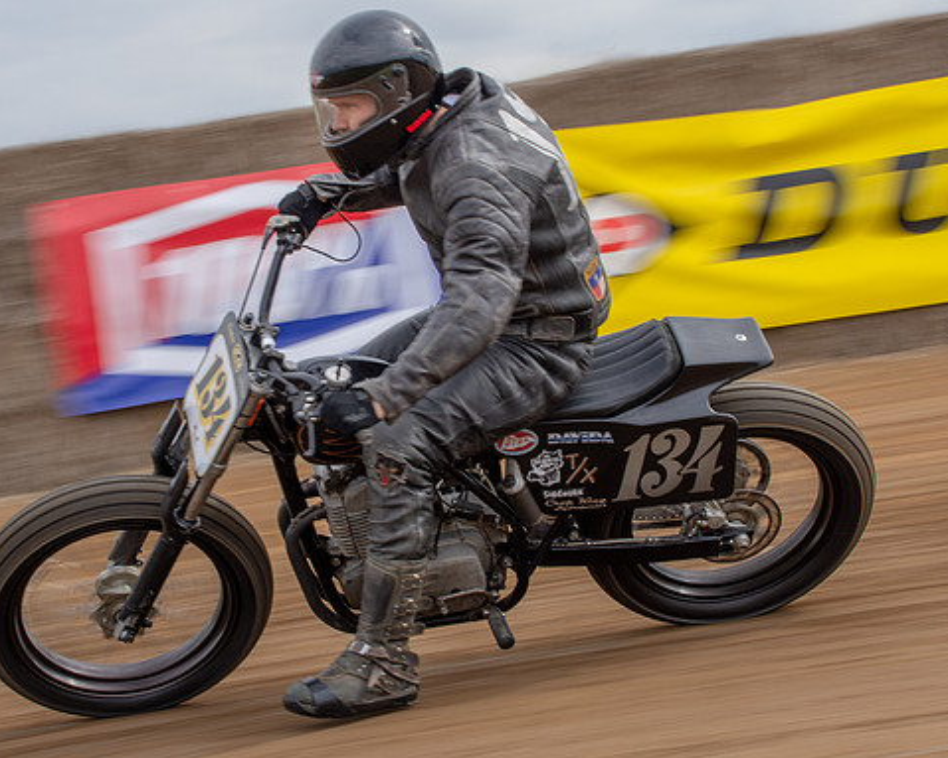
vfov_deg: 12.3
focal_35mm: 125
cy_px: 326
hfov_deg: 15.4
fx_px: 3506
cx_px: 375
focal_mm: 48
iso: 125
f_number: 13
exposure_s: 1/125
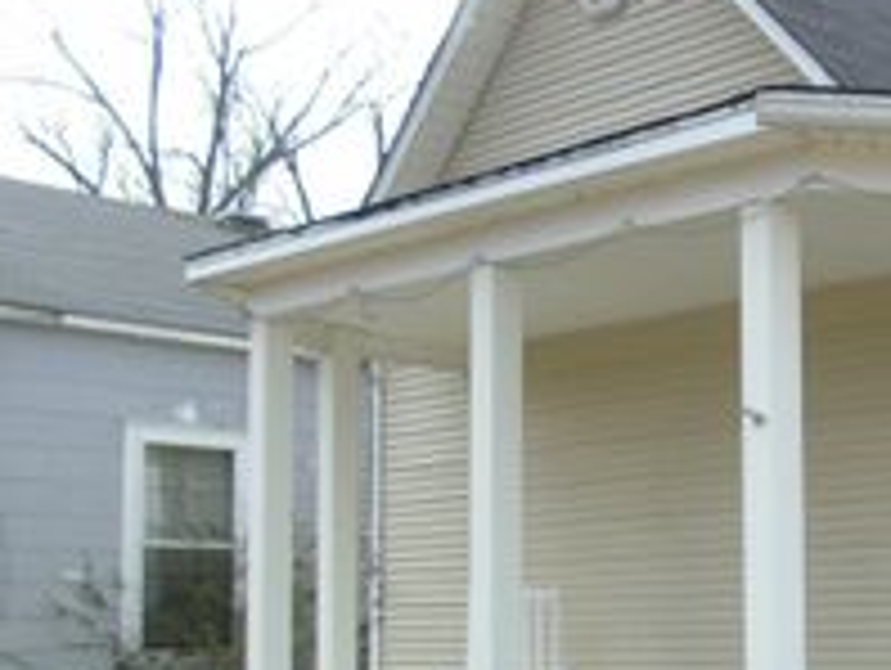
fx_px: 1624
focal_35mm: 63
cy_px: 564
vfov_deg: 22.9
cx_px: 1089
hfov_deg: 26.9
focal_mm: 4.4
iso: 80
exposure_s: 1/320
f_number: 3.4
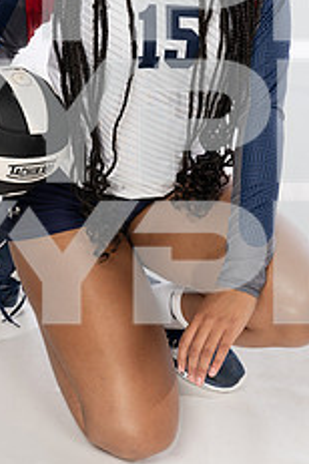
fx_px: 1004
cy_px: 123
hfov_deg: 17.5
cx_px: 114
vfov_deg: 25.7
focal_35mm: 78
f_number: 7.1
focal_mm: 40
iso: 200
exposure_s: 1/250
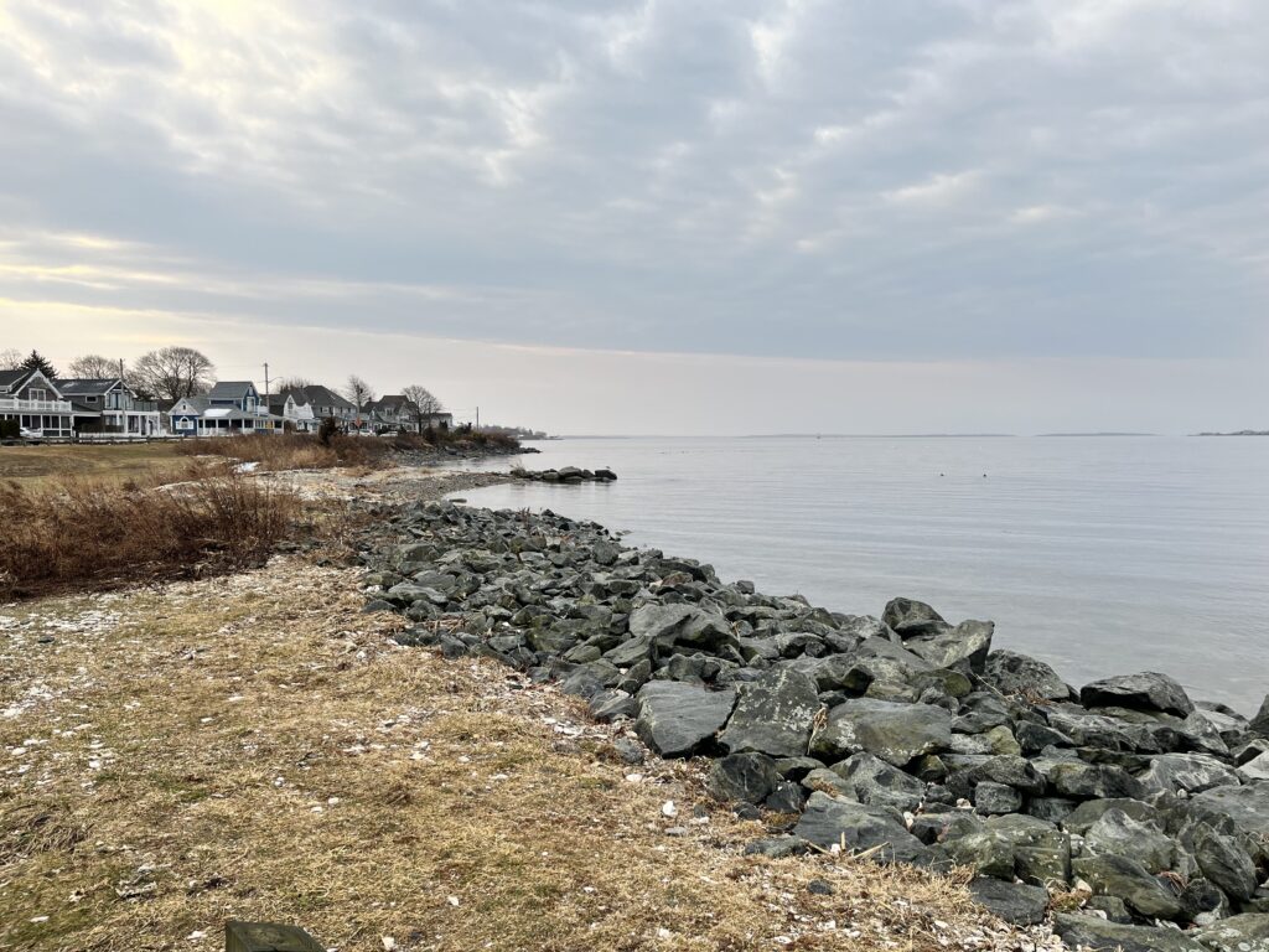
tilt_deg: -2.7
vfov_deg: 53.1
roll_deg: +0.5
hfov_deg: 67.3
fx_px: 953
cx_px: 634
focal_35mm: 26
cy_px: 476
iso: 50
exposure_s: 1/1309
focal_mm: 5.1
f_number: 1.6
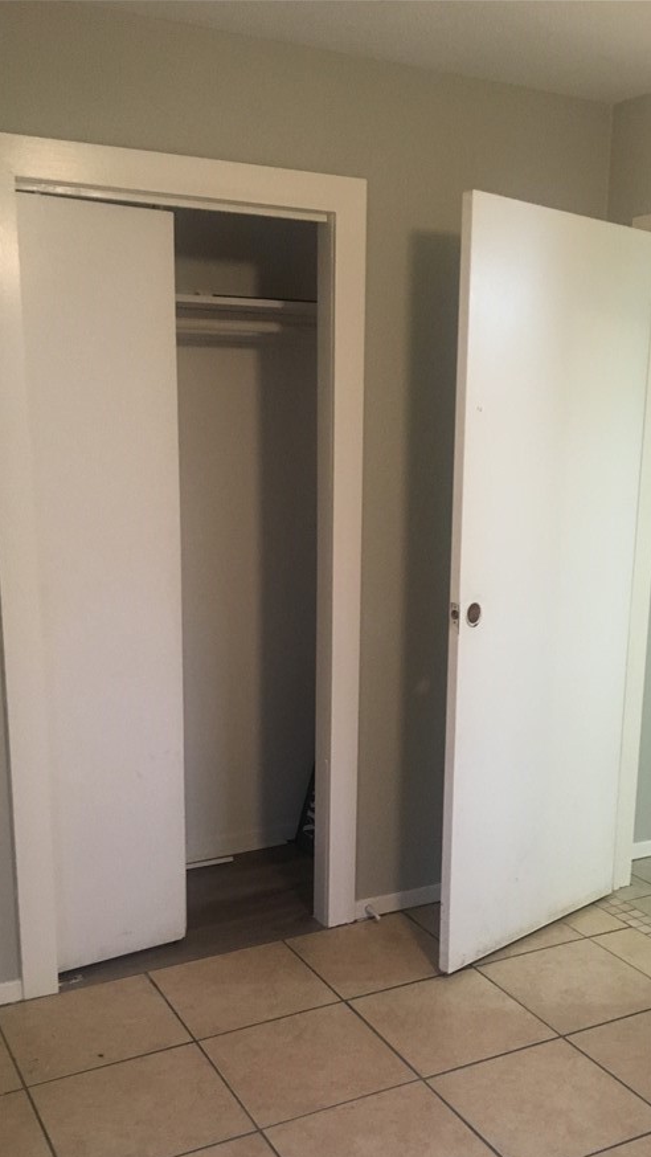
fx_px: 1135
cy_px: 676
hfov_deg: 31.9
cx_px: 400
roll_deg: +0.5
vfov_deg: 53.7
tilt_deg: -13.9
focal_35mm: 37
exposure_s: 1/30
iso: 160
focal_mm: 4.15
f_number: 2.2
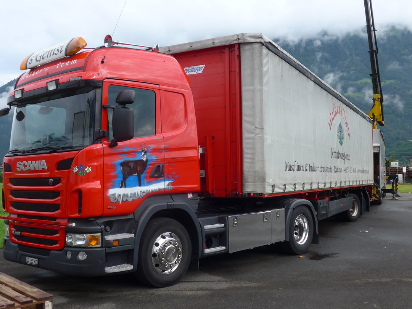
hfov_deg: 46.8
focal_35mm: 40
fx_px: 476
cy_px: 151
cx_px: 189
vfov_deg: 36.0
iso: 80
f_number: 2.8
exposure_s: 1/640
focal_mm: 7.5
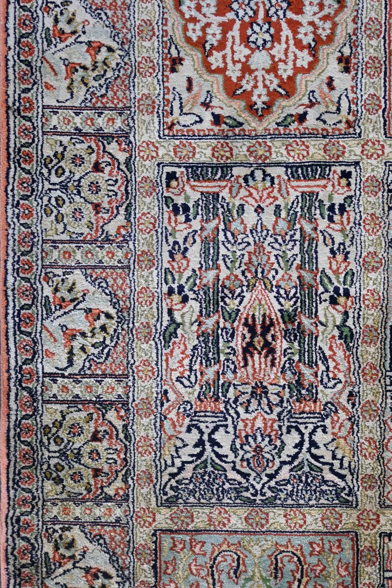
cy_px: 294
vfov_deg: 41.7
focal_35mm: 47
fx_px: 772
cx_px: 196
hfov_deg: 28.5
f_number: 5
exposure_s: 1/250
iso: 360
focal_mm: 31.5
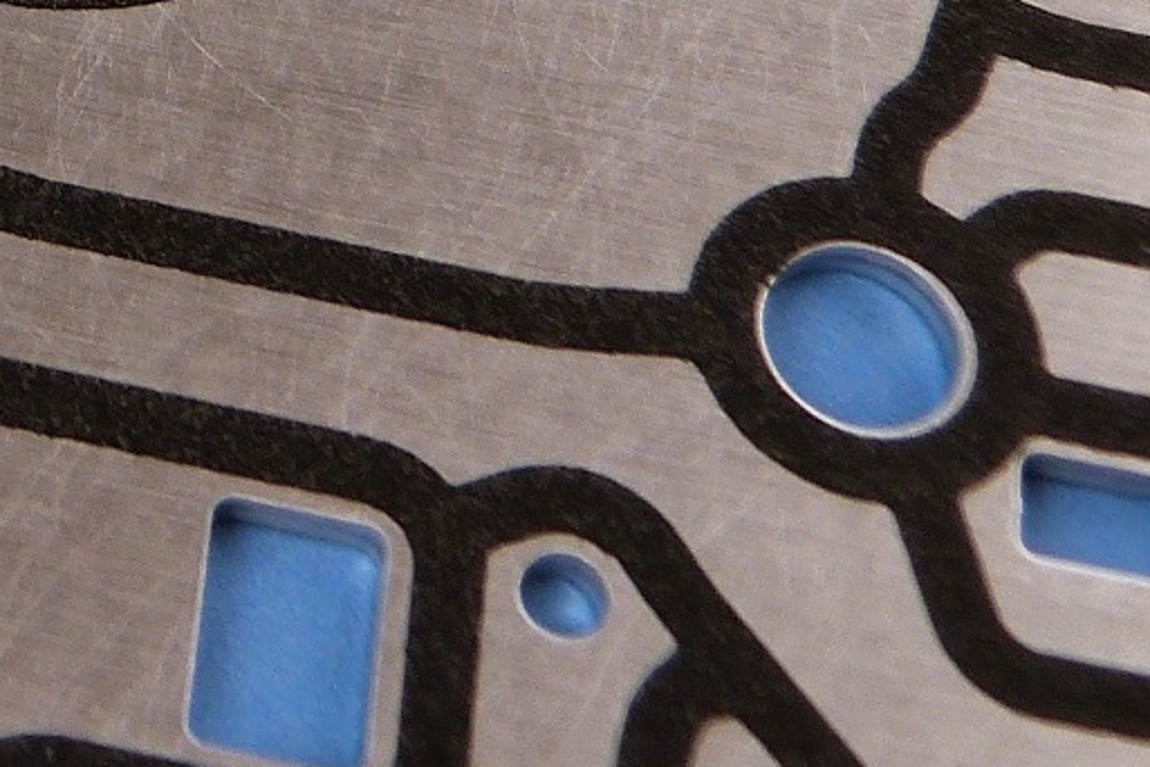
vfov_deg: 9.0
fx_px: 4536
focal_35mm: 142
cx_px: -825
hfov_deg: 13.2
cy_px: -832
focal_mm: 6.2
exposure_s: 1/60
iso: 100
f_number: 3
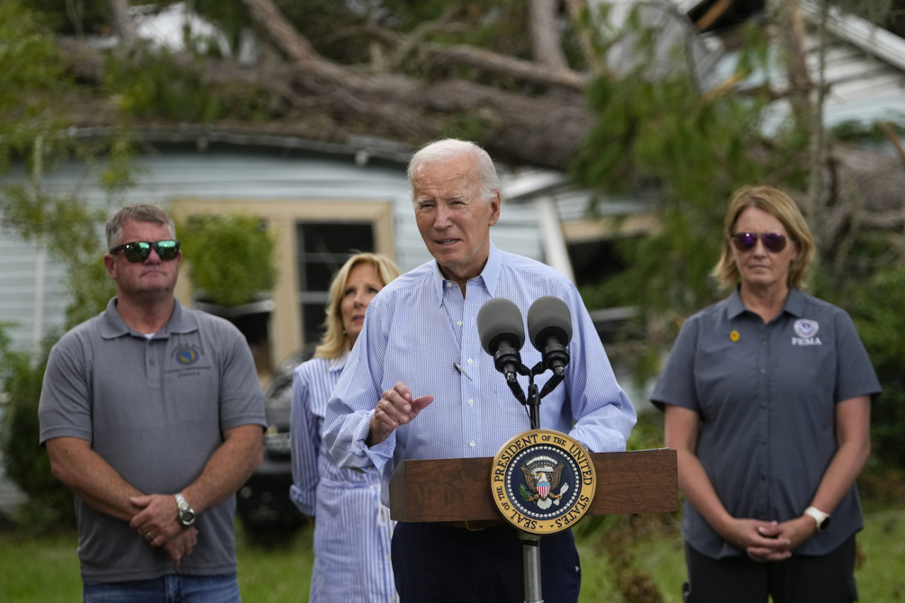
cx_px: 452
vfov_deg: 11.1
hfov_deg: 16.7
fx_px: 3092
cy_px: 302
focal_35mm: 123
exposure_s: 1/2500
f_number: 4
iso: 1000
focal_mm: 123
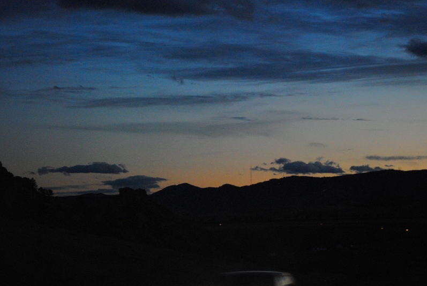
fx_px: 1247
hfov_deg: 19.4
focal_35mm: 105
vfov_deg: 13.1
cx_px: 217
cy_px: 142
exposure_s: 1/50
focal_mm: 48
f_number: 5.6
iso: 800
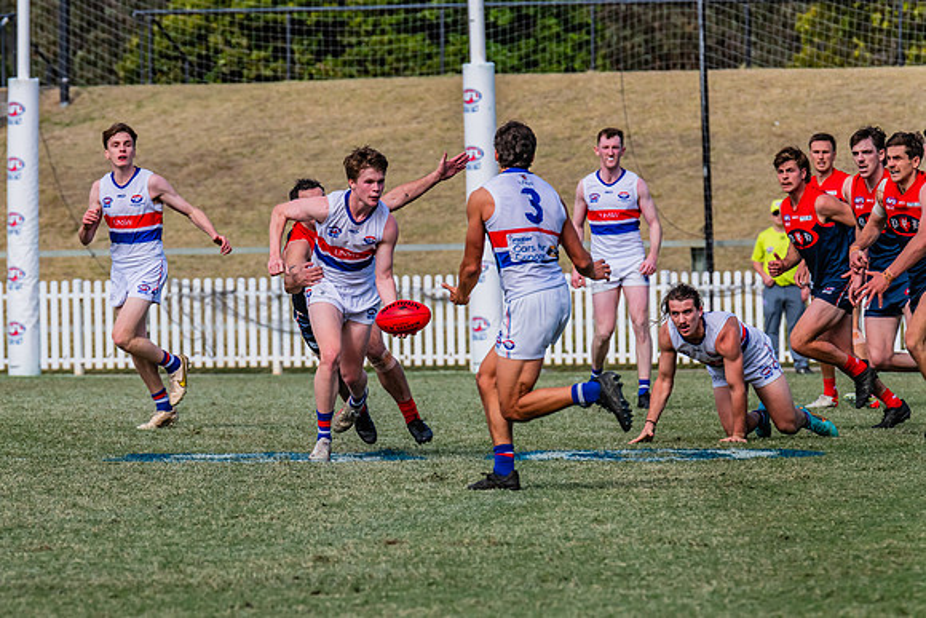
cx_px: 365
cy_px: 372
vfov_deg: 3.0
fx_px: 11961
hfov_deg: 4.4
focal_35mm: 465
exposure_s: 1/1600
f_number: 9
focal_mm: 380
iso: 800
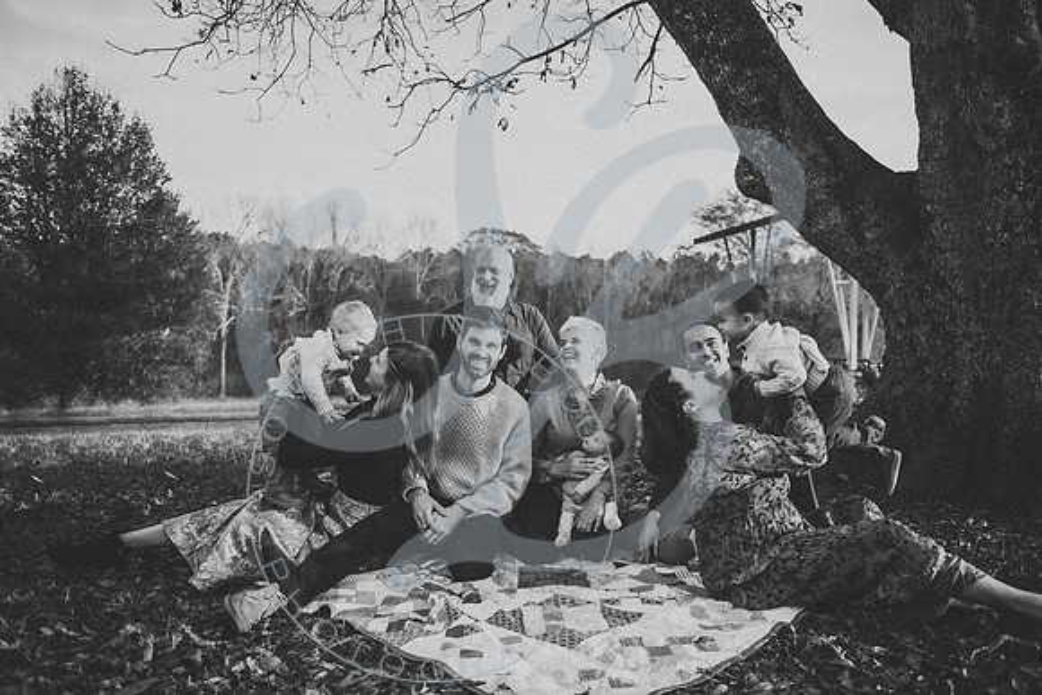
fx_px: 811
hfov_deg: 65.5
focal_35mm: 28
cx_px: 521
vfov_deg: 46.4
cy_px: 348
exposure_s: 1/500
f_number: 2.8
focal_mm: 28
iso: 100
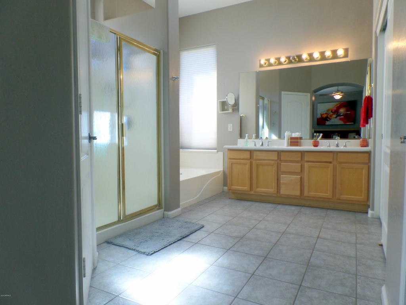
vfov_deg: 58.9
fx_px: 270
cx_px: 203
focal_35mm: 23
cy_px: 152
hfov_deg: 73.9
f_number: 3.5
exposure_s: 1/30
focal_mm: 4.1
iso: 100
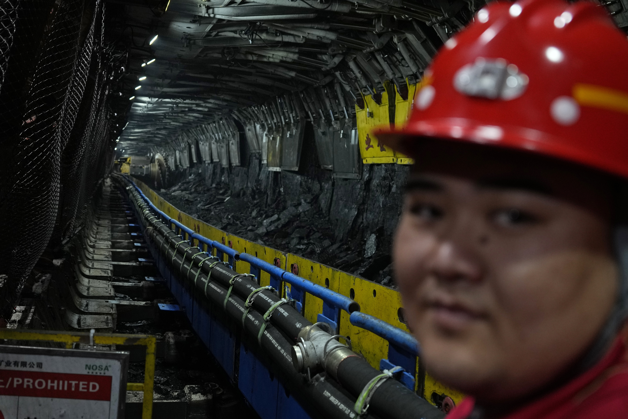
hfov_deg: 53.1
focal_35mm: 36
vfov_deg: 36.9
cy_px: 210
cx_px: 314
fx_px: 628
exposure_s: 1/400
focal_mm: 24
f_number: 2.8
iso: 2000
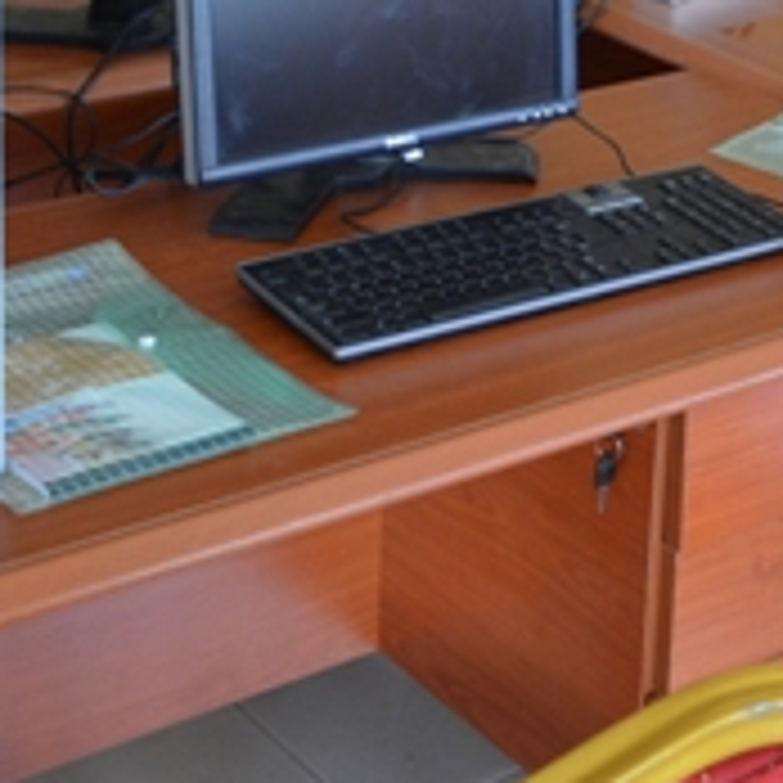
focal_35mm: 94
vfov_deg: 17.8
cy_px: -101
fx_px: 2406
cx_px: 598
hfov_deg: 18.4
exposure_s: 1/30
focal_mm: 20
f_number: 3.8
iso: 1250
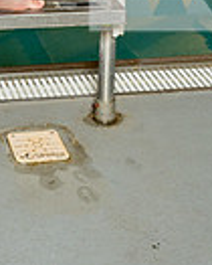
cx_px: -71
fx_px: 885
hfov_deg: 13.1
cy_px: -172
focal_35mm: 113
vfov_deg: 15.3
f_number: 5.6
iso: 1600
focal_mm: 35
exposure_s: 1/250
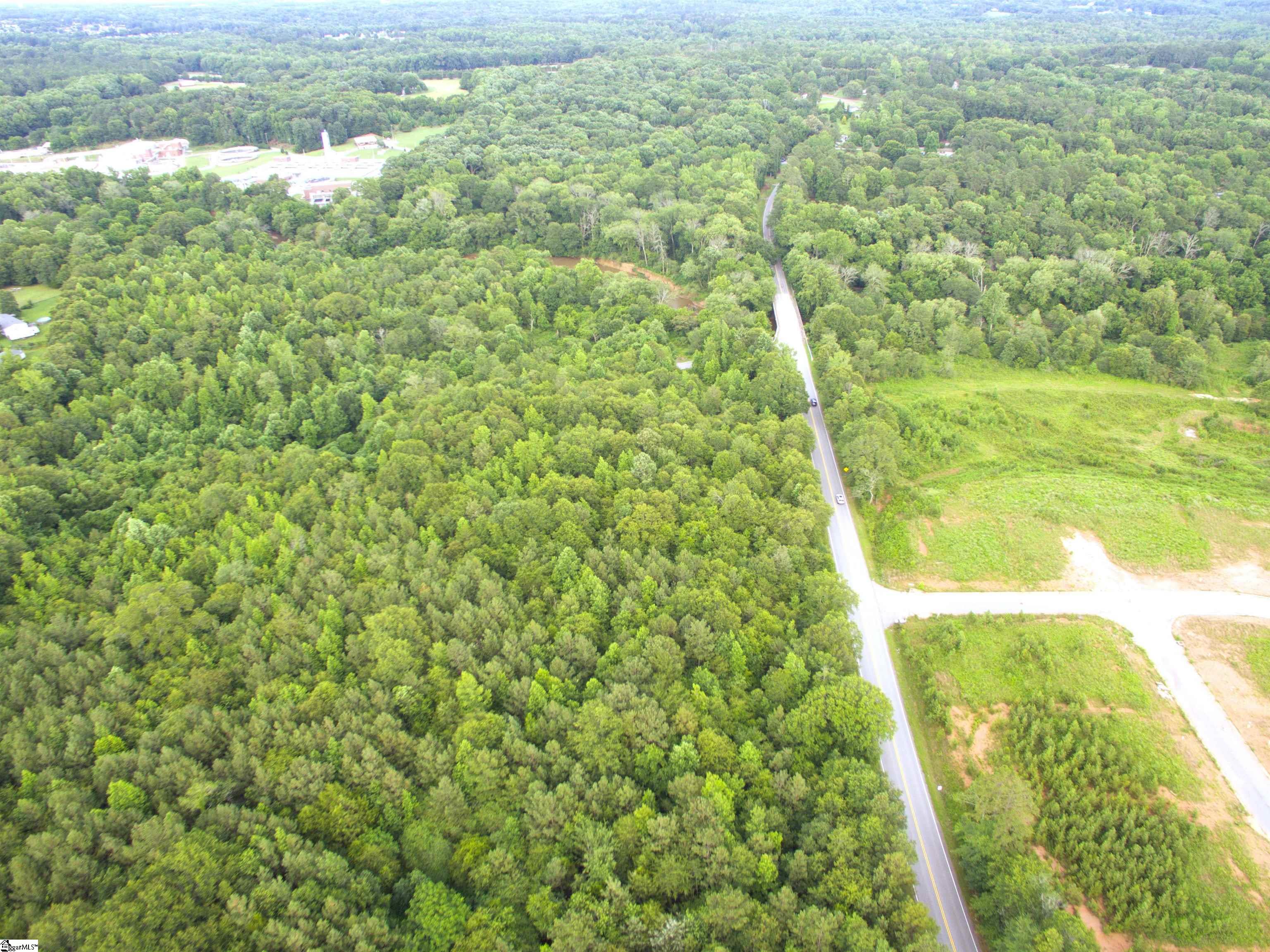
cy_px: 476
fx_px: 734
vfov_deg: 65.9
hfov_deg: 81.8
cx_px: 635
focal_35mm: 20
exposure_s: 1/141
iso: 100
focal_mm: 3.61
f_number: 2.8
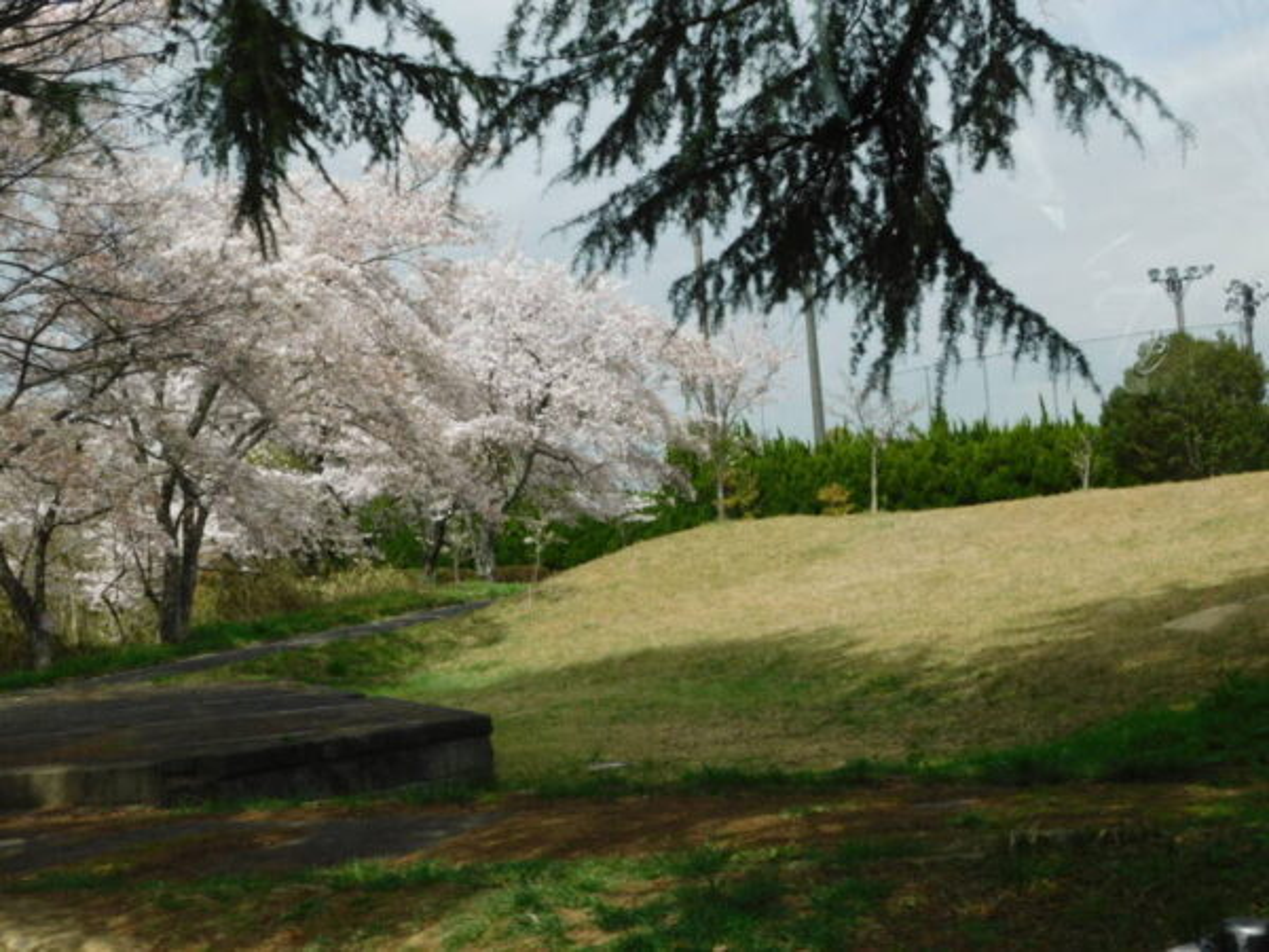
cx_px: 634
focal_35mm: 51
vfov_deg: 28.6
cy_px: 476
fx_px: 1870
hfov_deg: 37.5
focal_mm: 9
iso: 125
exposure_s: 1/200
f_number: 3.8
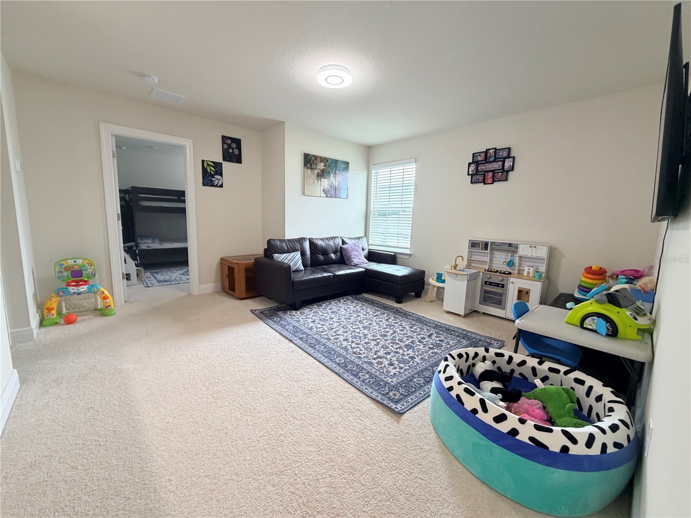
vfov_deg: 85.7
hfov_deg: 102.1
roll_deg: -1.5
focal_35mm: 14
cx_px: 346
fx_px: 279
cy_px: 259
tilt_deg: -7.5
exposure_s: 1/60
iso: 250
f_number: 2.2
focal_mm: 2.22
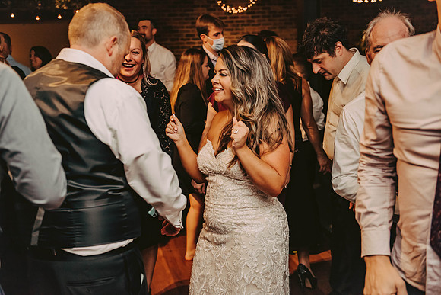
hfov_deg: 39.6
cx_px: 220
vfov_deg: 27.0
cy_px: 148
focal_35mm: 50
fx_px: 613
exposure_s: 1/200
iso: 2000
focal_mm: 50
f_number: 3.2
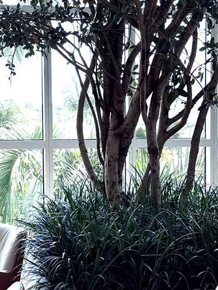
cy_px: 146
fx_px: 655
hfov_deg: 18.9
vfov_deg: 25.0
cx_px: 87
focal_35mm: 78
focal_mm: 6.76
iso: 80
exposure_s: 1/1094
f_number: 1.78
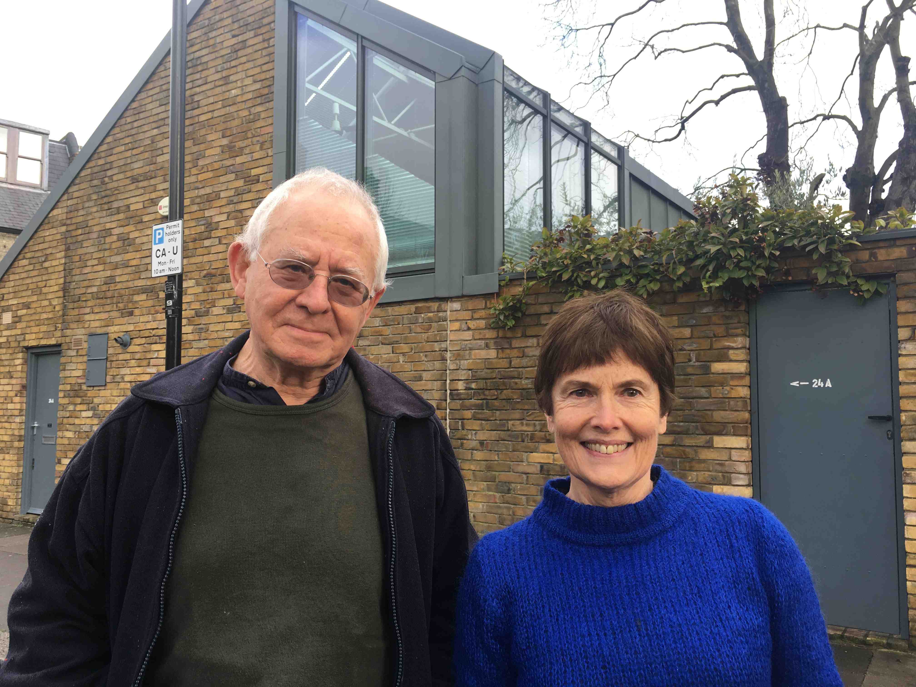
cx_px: 458
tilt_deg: +6.0
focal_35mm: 29
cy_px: 344
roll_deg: -0.5
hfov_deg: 61.7
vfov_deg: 48.2
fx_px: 767
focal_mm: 4.15
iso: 25
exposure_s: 1/142
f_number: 2.2
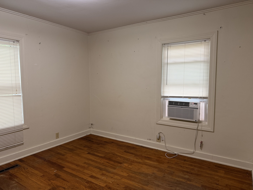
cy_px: 95
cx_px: 126
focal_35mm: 24
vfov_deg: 56.8
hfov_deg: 71.6
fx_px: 175
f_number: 1.78
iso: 200
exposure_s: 1/60
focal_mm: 6.76
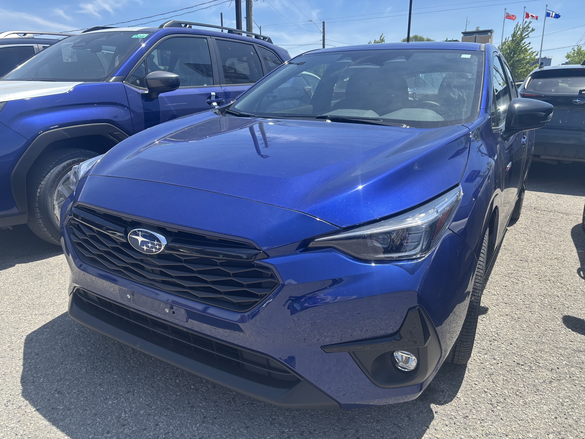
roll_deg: +0.9
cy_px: 220
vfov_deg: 53.1
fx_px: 439
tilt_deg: -16.5
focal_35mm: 26
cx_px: 292
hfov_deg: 67.3
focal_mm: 5.96
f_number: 1.6
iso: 50
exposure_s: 1/1362
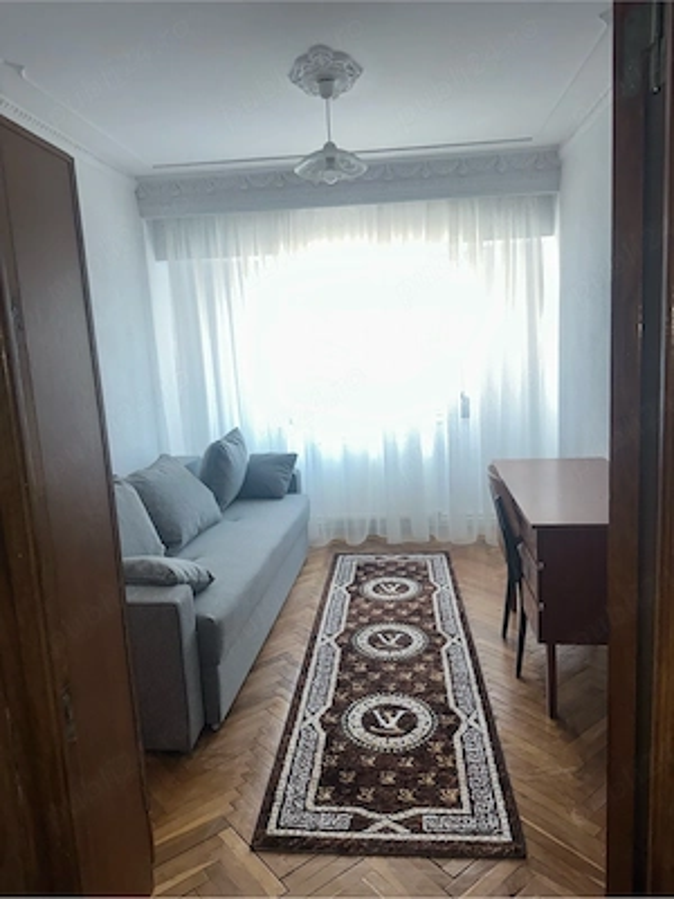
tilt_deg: -8.0
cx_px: 337
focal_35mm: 24
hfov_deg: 56.8
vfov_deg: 71.6
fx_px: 623
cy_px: 450
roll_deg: +2.9
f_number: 1.78
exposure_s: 1/304
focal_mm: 6.86
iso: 160
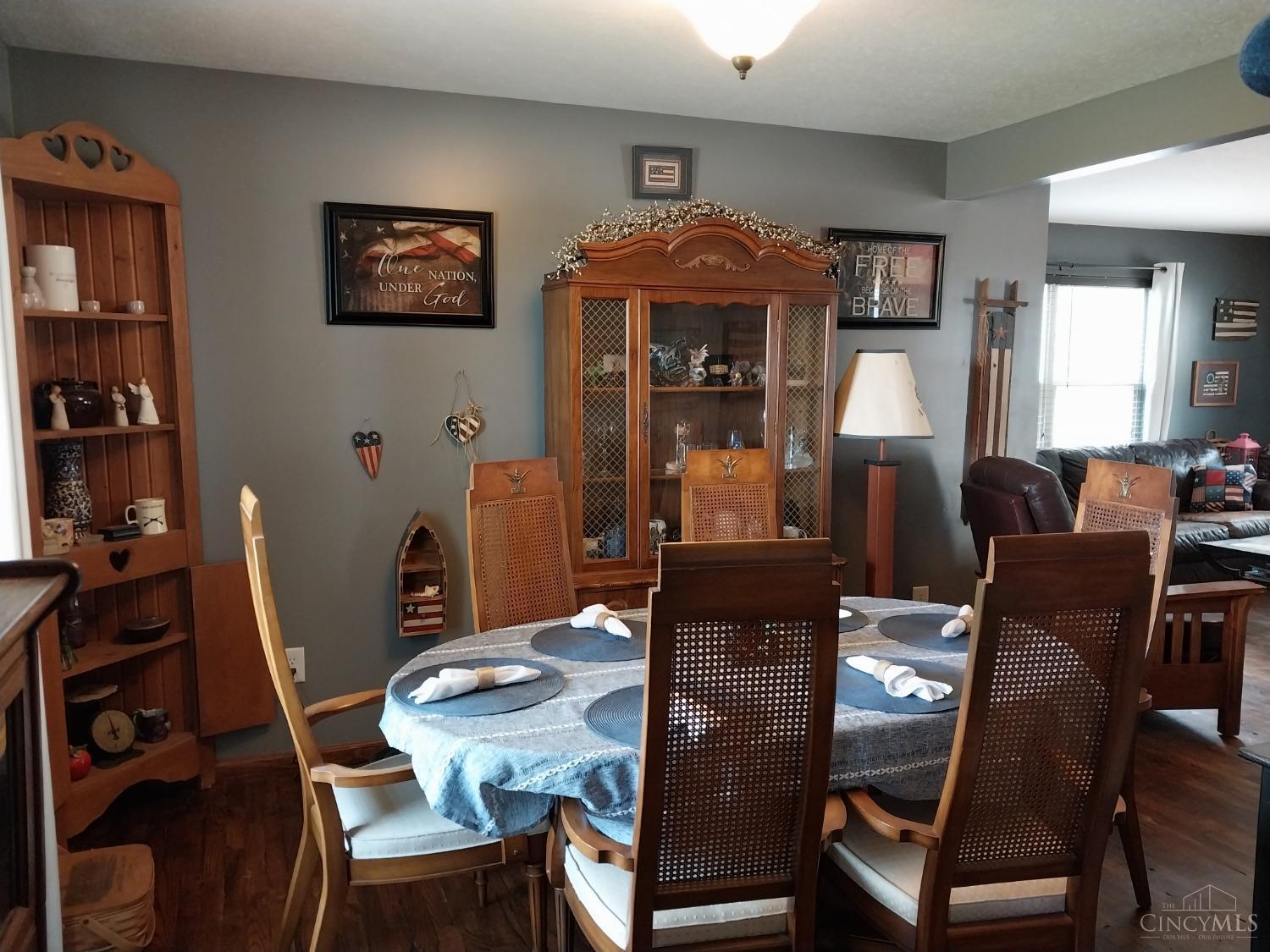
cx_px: 635
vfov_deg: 53.1
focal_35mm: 26
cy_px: 476
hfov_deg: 67.3
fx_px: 954
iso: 400
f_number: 1.8
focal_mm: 4
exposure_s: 1/40
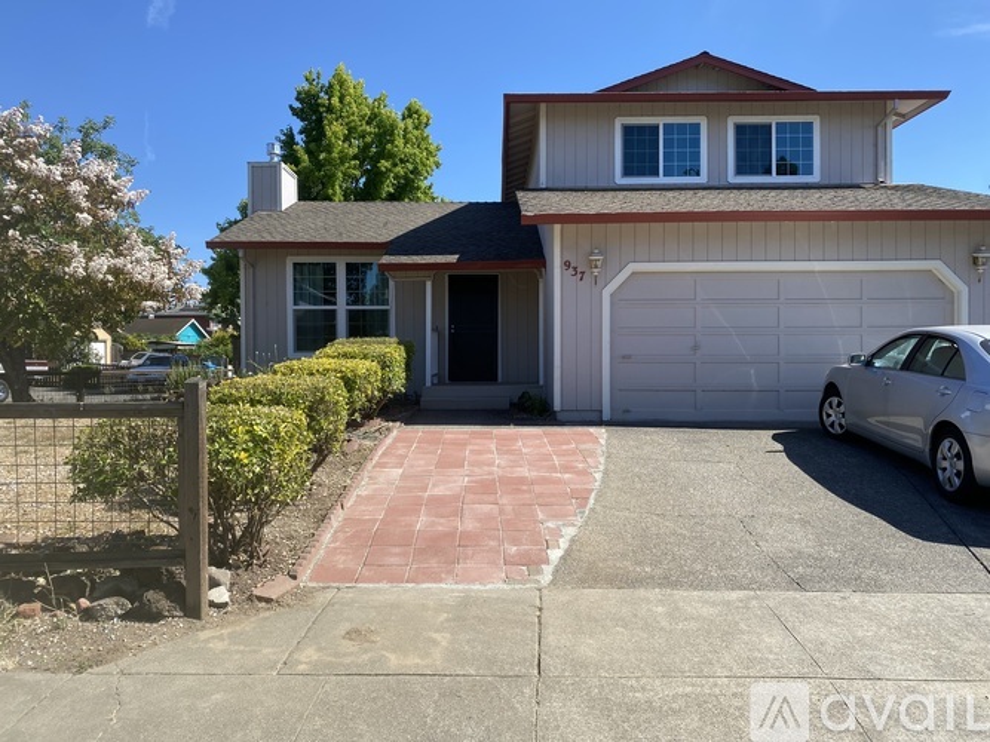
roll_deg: +0.1
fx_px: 743
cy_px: 371
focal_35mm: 26
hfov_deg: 67.3
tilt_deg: -1.2
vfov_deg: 53.0
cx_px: 495
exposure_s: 1/1961
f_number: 1.8
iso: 32
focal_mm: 4.25
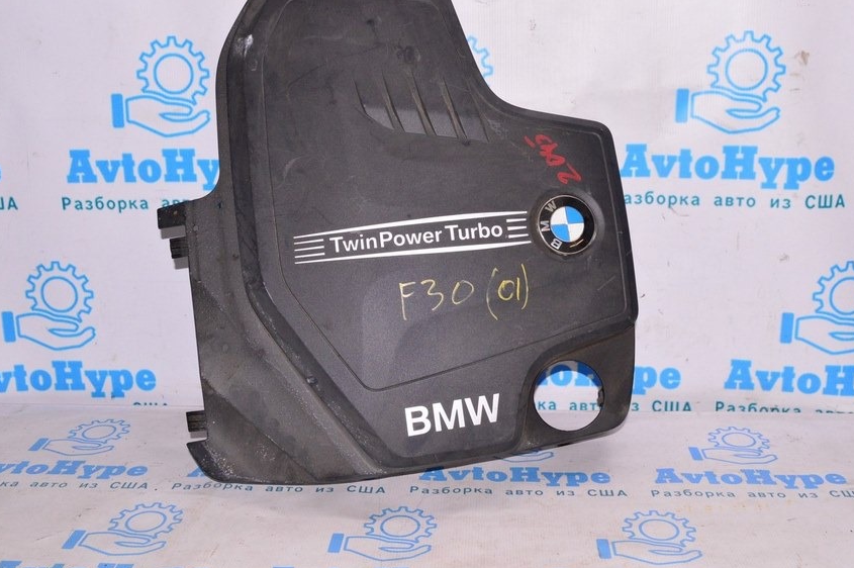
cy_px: 237
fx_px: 948
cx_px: 463
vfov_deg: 33.3
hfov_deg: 48.4
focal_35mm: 40
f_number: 8
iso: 1600
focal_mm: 22
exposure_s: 1/200
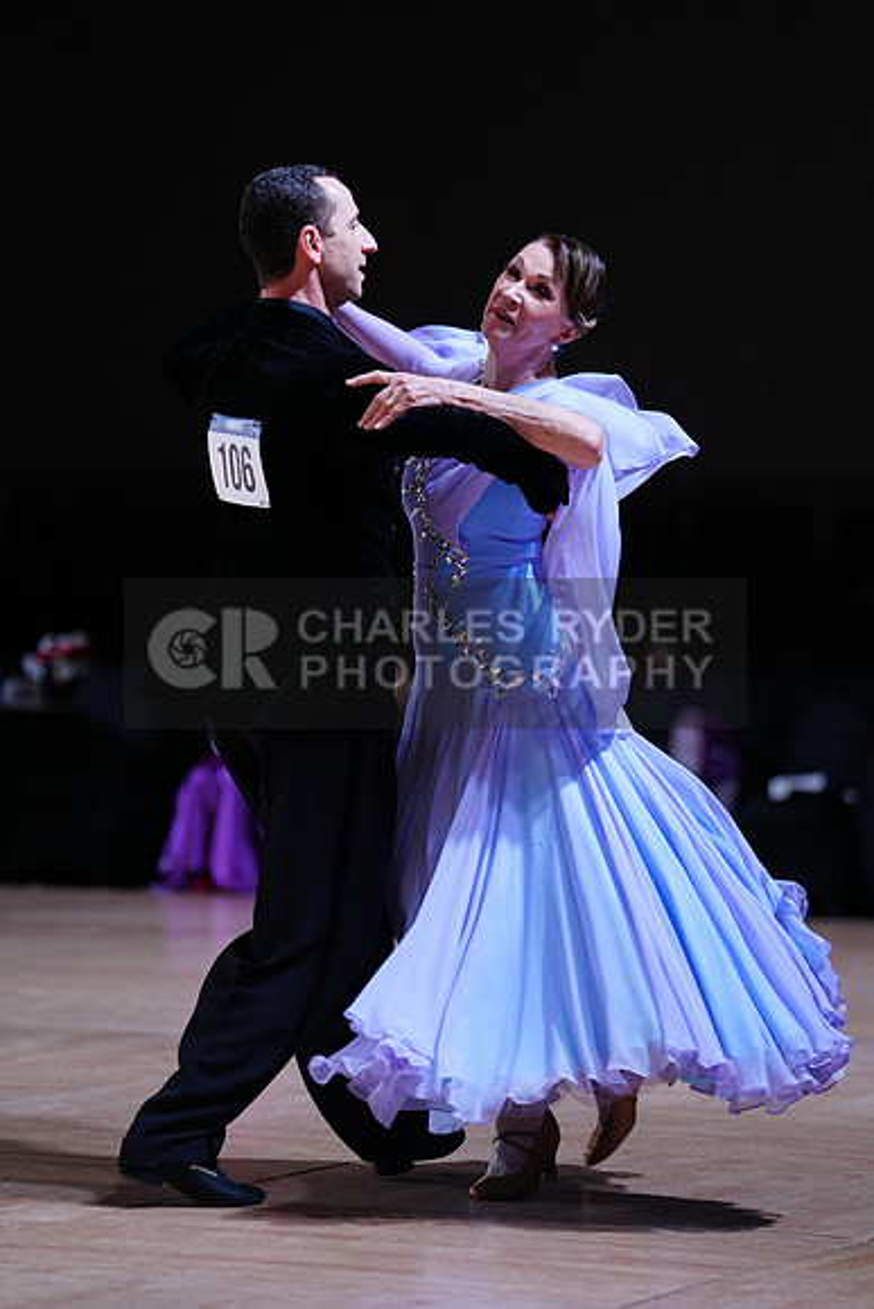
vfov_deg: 14.0
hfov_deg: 9.3
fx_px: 5350
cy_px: 654
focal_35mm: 147
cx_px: 437
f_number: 2.8
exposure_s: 1/500
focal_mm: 147
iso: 640
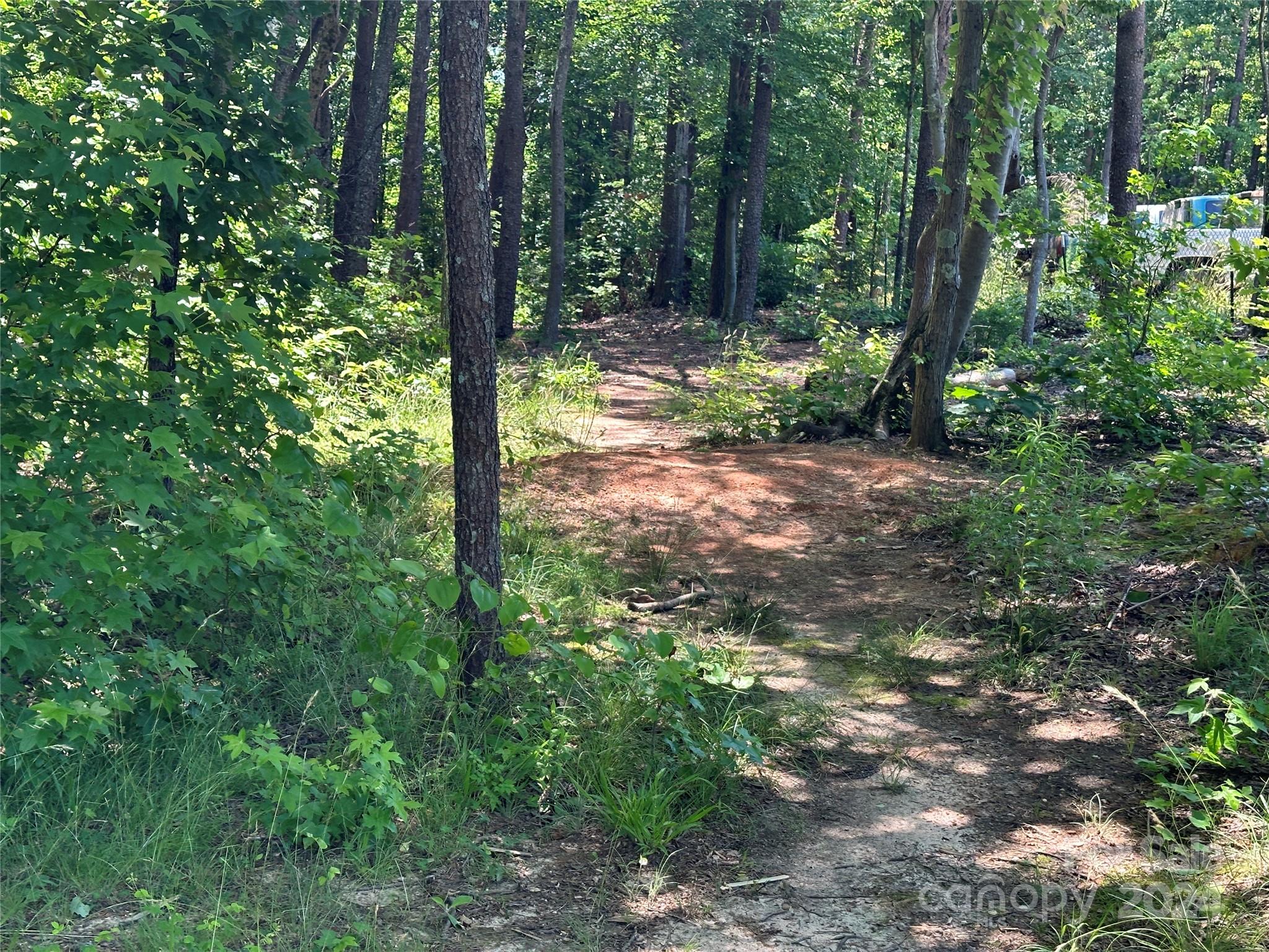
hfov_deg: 39.7
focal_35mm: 48
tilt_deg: -6.6
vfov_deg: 30.3
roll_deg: -2.4
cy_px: 476
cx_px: 634
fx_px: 1760
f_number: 1.78
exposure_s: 1/168
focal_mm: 6.86
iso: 50
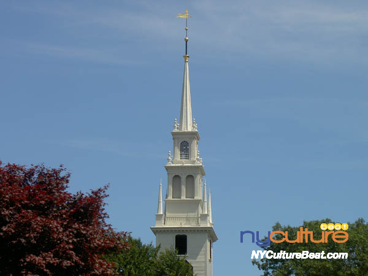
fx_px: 1233
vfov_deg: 12.8
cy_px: 138
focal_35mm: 116
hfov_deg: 17.0
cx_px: 184
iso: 100
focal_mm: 24
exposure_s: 1/196
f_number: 8.3
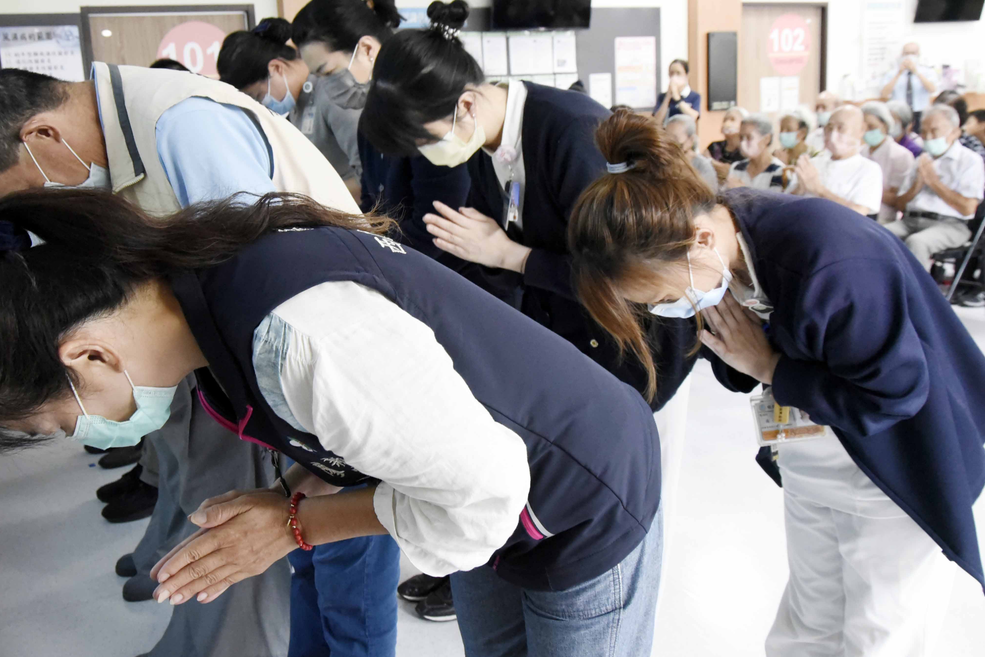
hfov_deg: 53.0
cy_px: 308
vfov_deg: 36.9
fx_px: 985
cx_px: 443
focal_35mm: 36
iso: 6400
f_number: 7.1
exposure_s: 1/200
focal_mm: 24
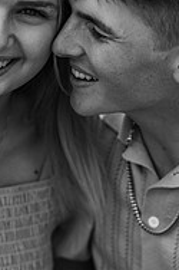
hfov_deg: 6.7
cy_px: 157
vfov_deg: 10.1
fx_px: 1524
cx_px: 50
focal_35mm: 204
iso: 200
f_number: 2.8
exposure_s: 1/1000
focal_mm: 85
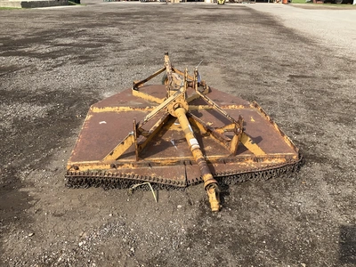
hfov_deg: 61.7
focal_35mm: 29
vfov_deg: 48.2
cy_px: 134
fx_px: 298
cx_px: 178
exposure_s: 1/912
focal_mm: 3
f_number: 1.8
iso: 25
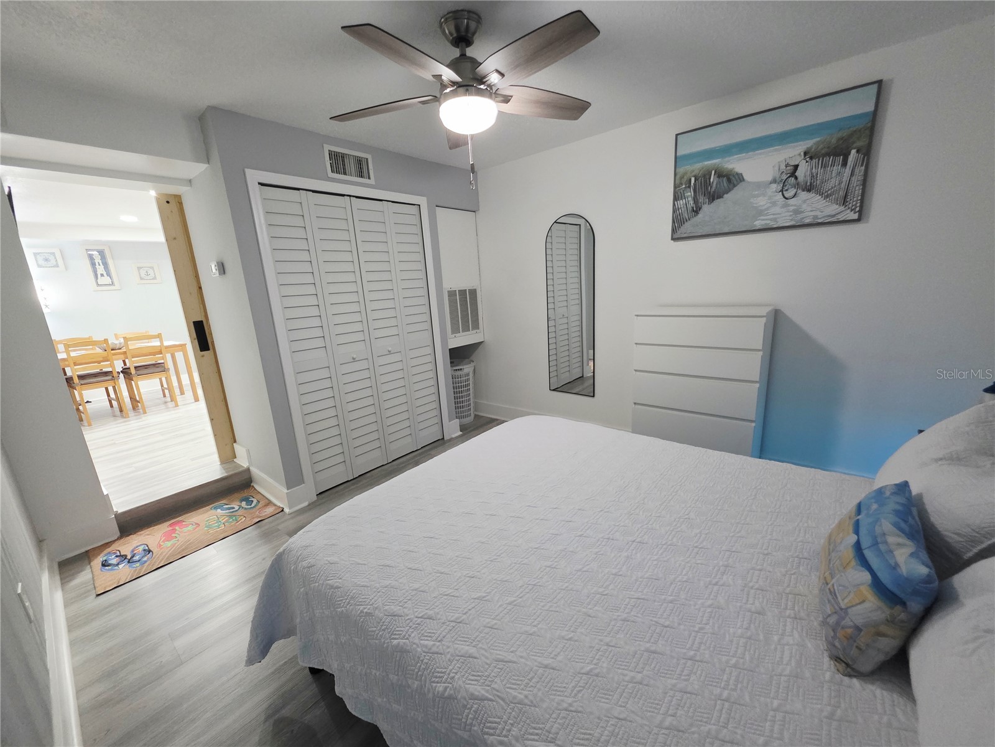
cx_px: 498
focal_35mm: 13
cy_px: 374
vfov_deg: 89.9
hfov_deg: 106.2
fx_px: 374
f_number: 1.9
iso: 640
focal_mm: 2.2
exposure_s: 1/60
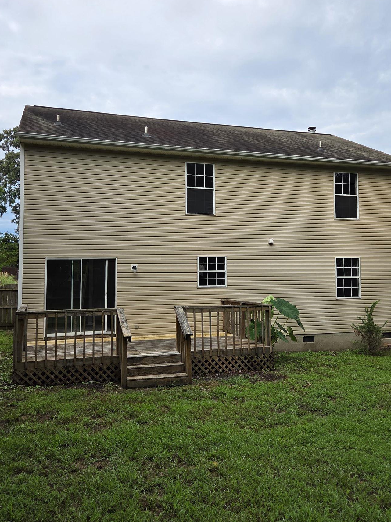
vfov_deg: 58.3
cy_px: 246
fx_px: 467
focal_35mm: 31
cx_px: 199
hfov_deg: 45.4
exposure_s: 1/2240
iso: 80
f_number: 1.8
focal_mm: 5.4
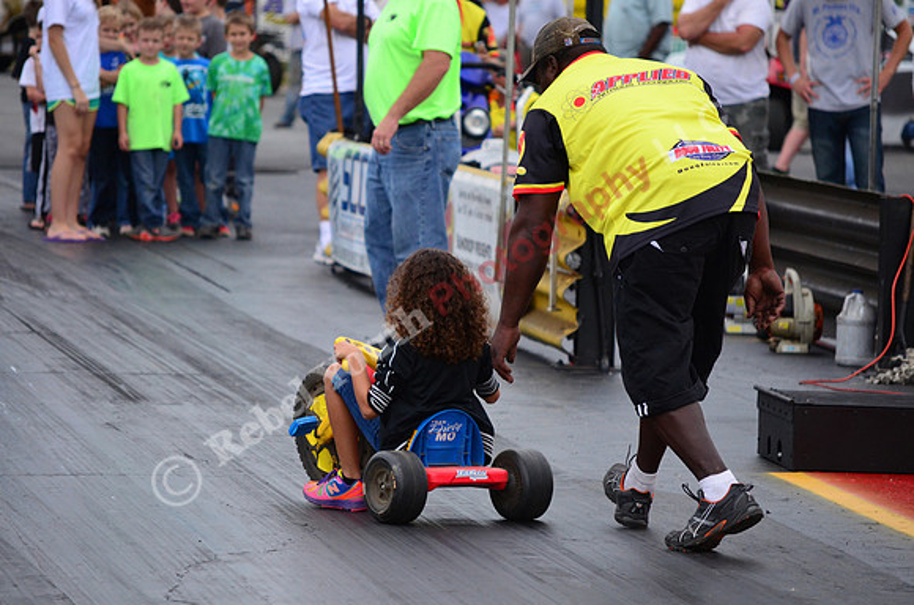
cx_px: 457
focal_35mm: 248
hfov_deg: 8.3
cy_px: 302
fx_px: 6270
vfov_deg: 5.5
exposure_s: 1/2000
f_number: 5.6
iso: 1000
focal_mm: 165
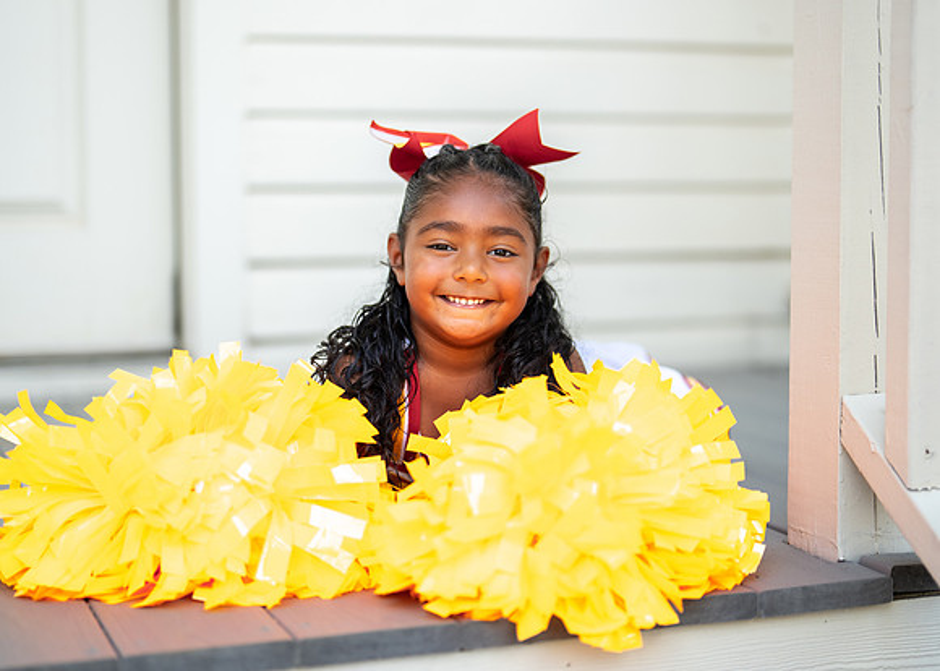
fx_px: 1734
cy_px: 318
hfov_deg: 30.3
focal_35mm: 65
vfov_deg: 21.9
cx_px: 455
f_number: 1.2
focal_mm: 50
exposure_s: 1/2000
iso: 100
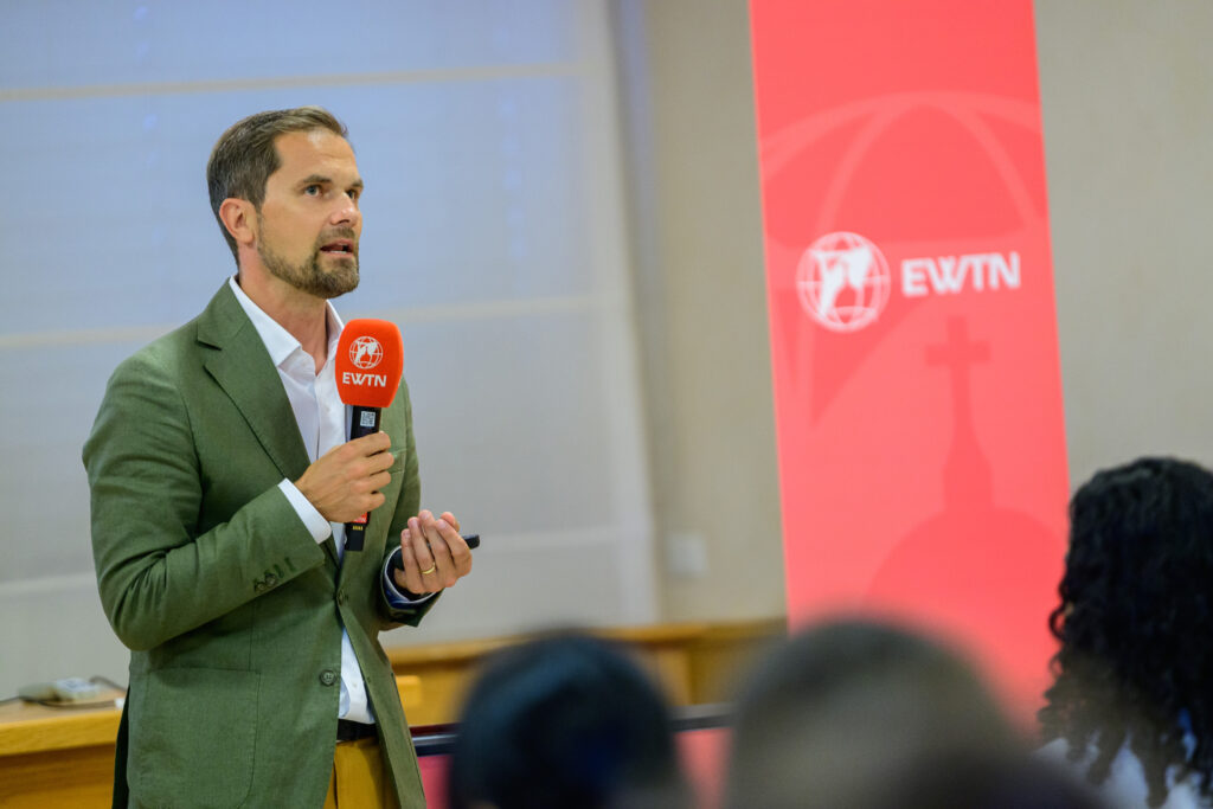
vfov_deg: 6.9
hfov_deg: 10.3
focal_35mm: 200
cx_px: 606
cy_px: 404
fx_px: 6739
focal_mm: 200
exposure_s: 1/125
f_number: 2.8
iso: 1600
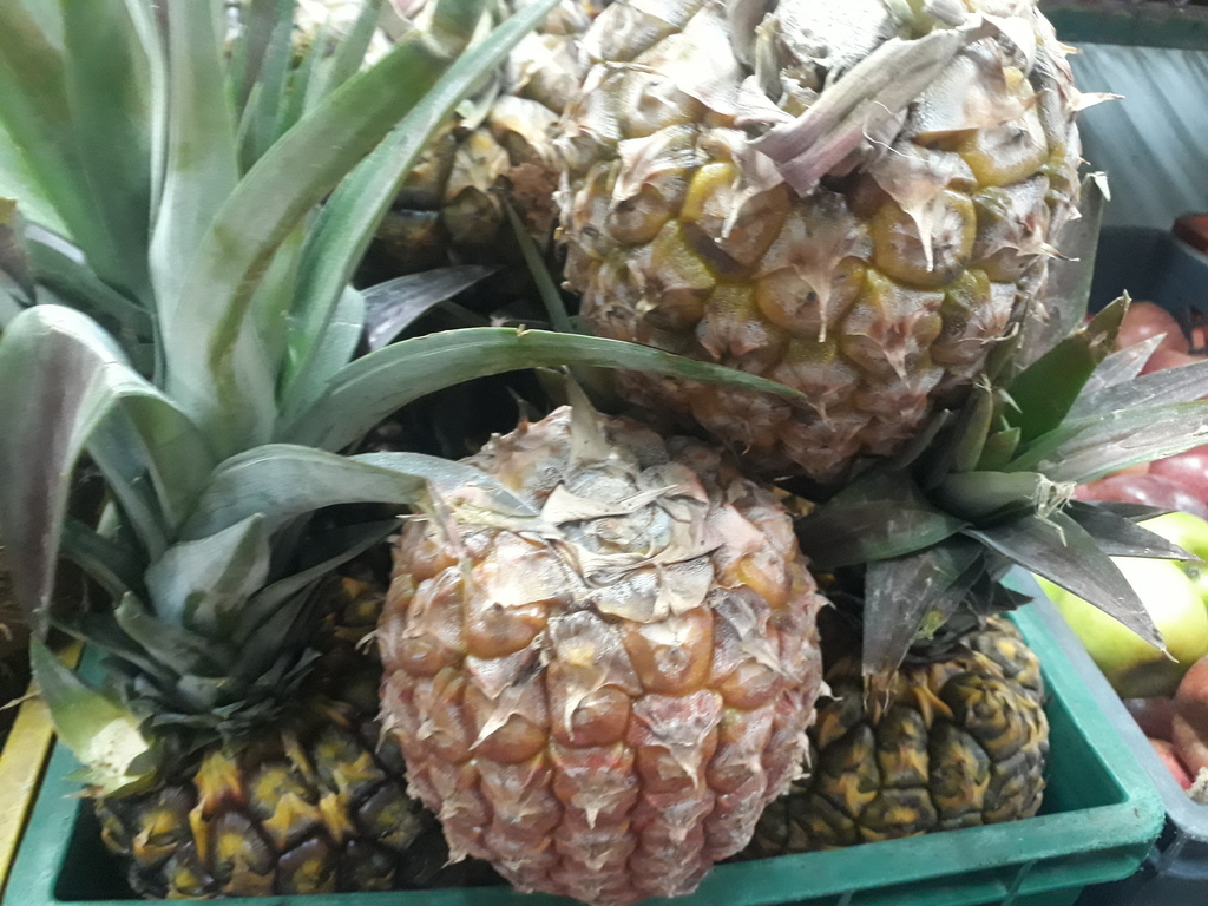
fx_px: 942
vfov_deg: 51.4
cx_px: 604
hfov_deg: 65.3
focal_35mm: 27
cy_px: 453
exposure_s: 1/15
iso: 400
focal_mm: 3.6
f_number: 1.9
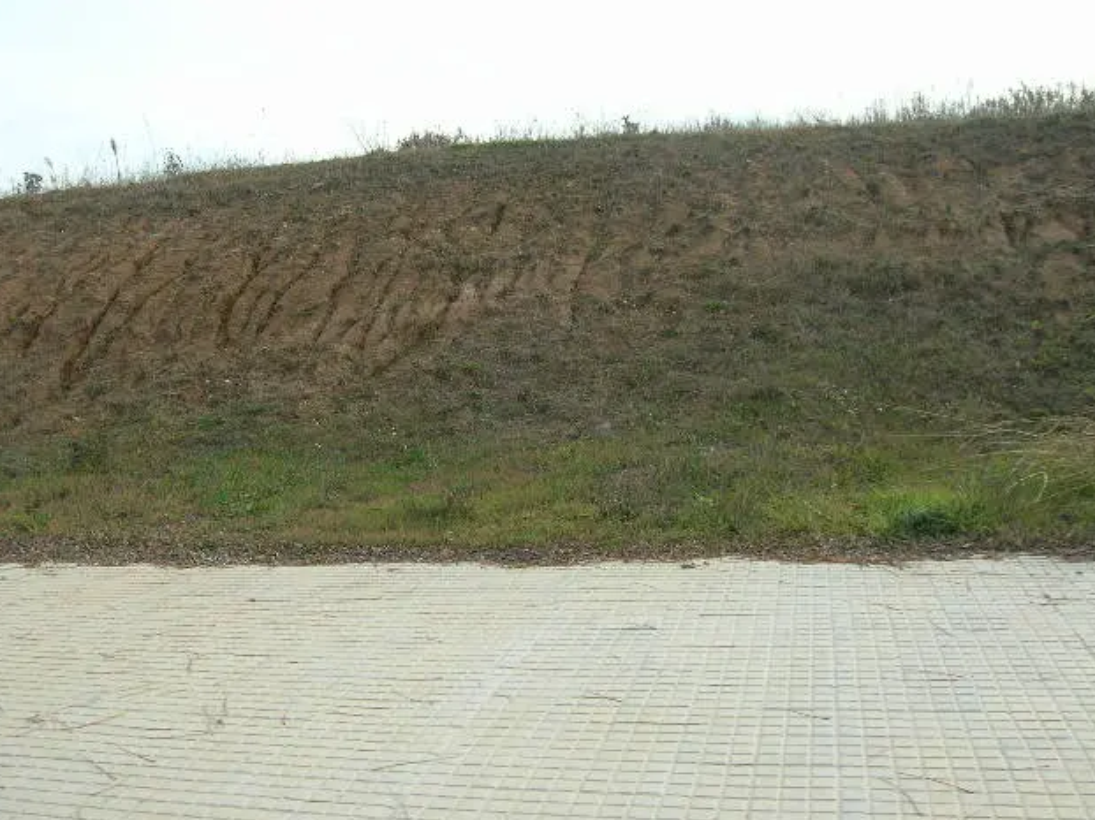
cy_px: 415
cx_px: 551
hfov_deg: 52.6
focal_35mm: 35
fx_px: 1107
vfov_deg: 40.7
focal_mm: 5.7
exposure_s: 1/144
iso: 50
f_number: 4.9
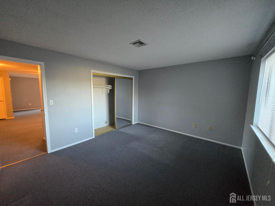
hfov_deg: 106.2
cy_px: 103
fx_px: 103
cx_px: 138
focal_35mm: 13
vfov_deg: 89.9
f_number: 2.2
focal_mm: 1.7
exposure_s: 1/60
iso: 640
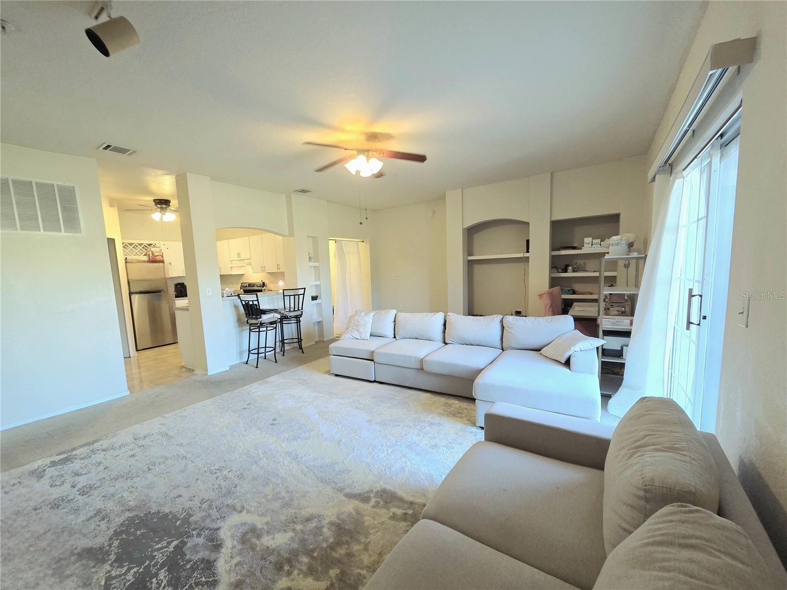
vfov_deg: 89.9
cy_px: 295
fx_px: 296
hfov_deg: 106.2
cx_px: 394
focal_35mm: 13
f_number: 2.2
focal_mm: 2.2
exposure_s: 1/60.2
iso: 200
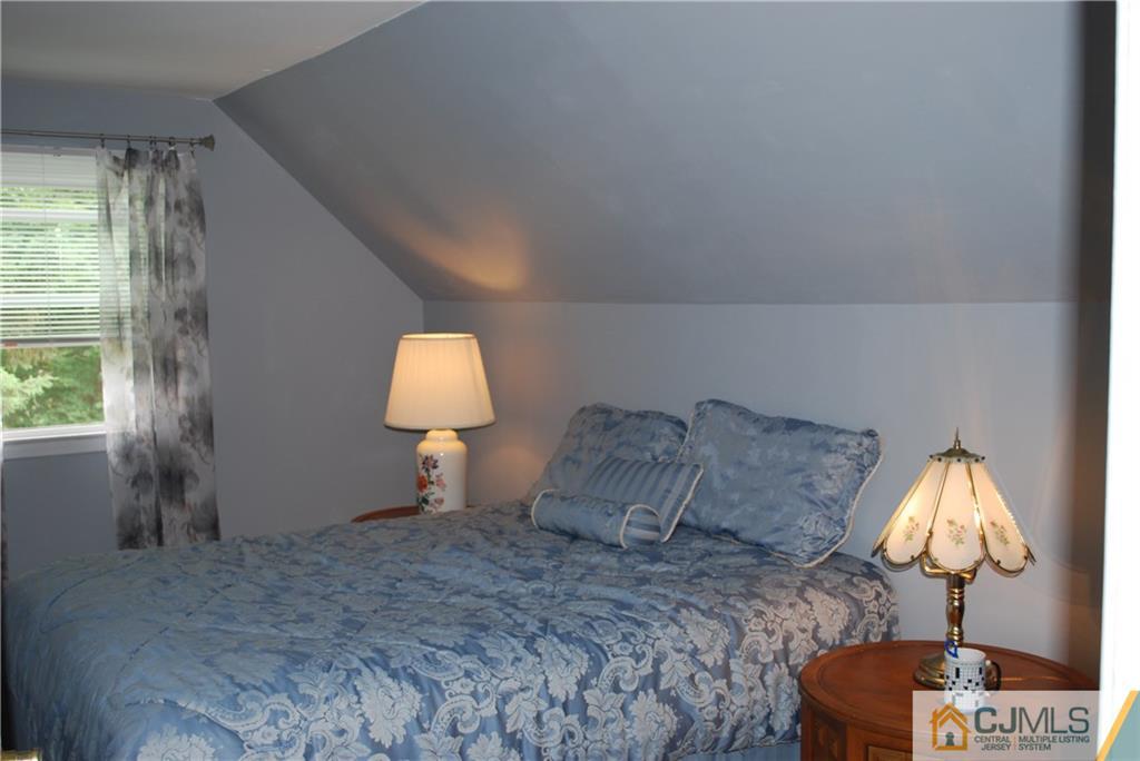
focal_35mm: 36
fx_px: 1141
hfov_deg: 53.1
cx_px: 570
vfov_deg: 36.9
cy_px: 380
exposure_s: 1/60
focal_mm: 24
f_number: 4.2
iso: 200
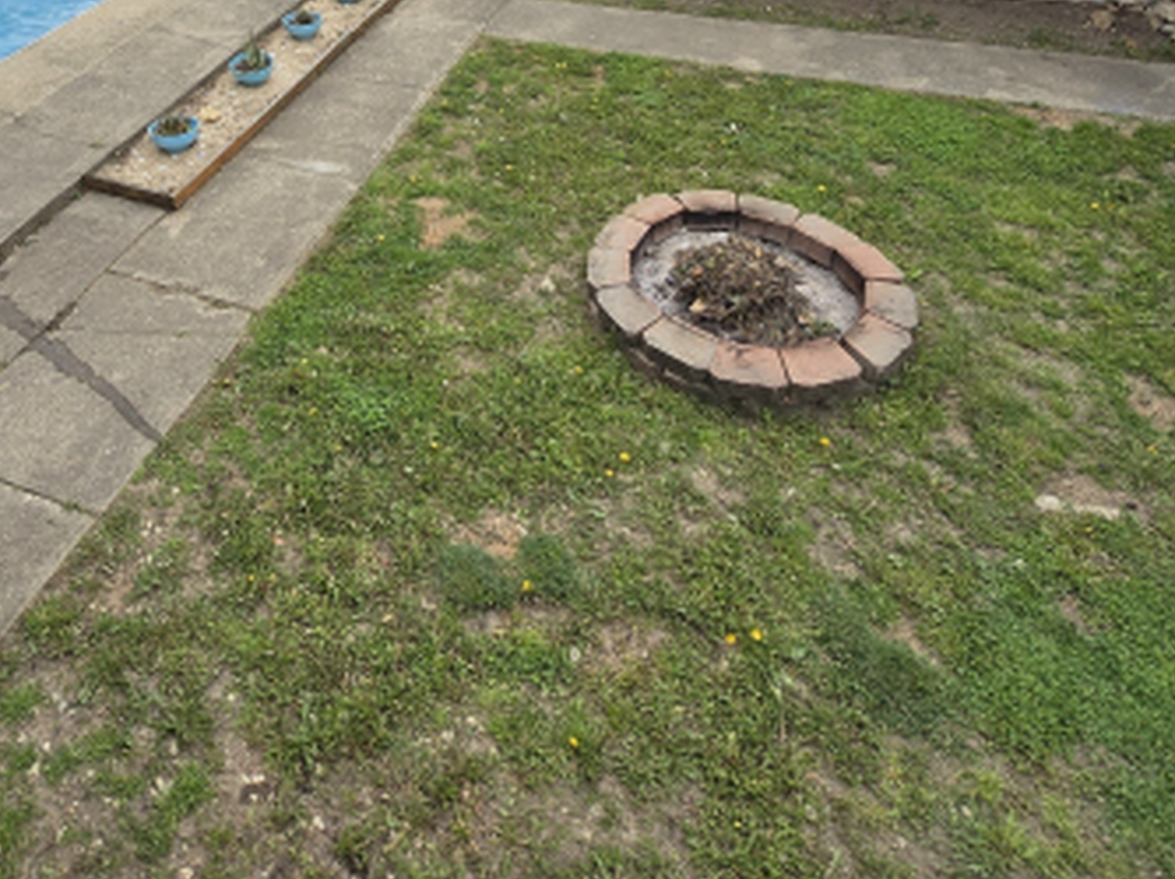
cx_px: 385
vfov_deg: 47.1
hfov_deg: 65.4
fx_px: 882
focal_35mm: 26
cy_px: 70
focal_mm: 2.2
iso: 50
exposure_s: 1/1041
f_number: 2.2
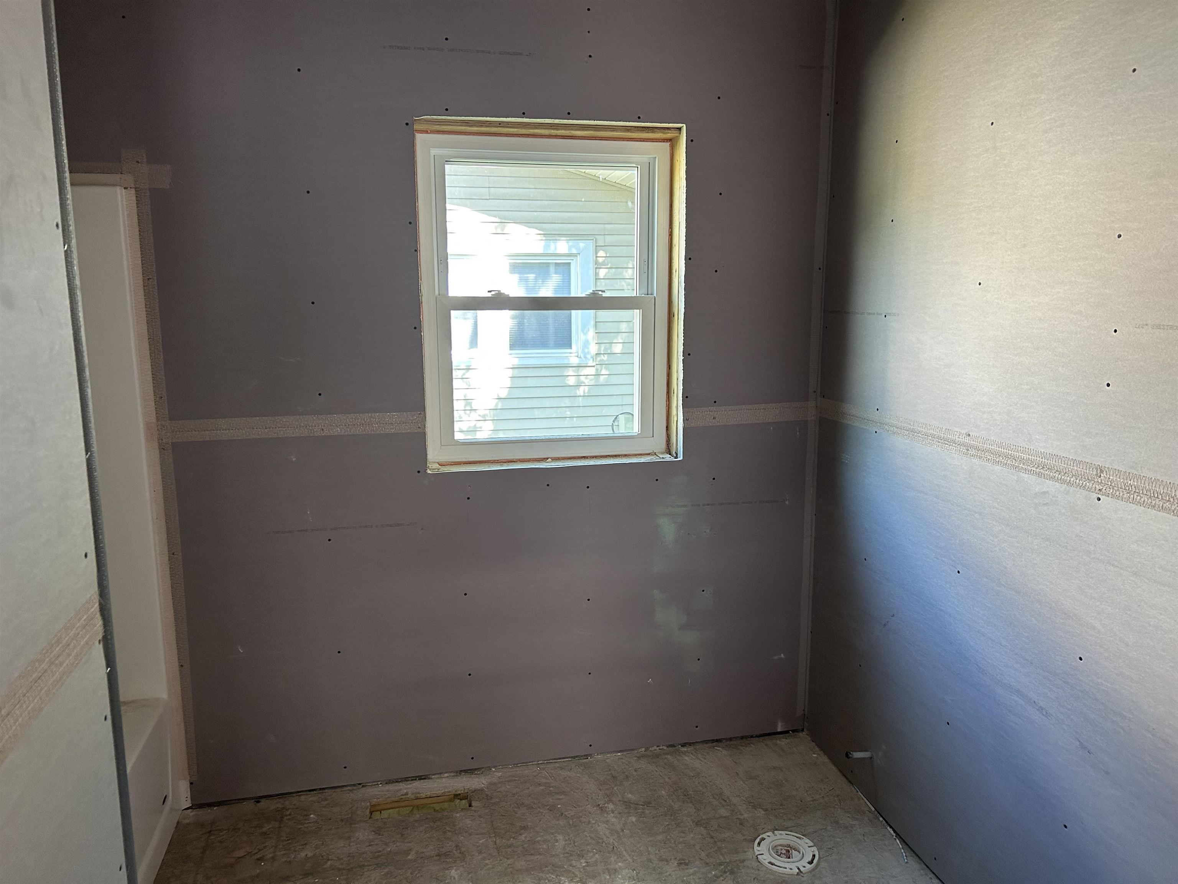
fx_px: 885
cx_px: 589
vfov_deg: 53.1
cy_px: 442
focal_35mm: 26
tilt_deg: -10.2
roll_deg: +1.2
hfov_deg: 67.3
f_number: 1.5
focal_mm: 5.7
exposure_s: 1/76
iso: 125
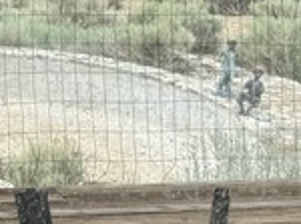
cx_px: -237
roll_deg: -1.1
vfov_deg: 8.6
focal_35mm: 164
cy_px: -190
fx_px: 1424
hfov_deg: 11.3
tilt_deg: -4.5
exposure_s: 1/1597
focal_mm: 6.76
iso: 80
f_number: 1.78
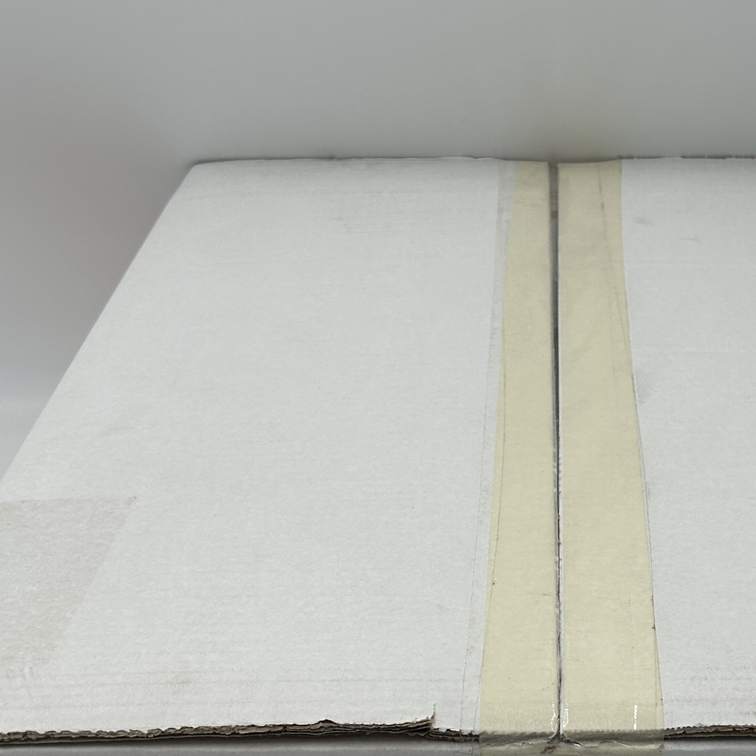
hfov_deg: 28.6
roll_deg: -0.8
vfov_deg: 28.2
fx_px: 1458
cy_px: 649
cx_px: 569
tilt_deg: -35.6
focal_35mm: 59
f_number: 1.5
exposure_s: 1/887
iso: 50
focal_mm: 5.7
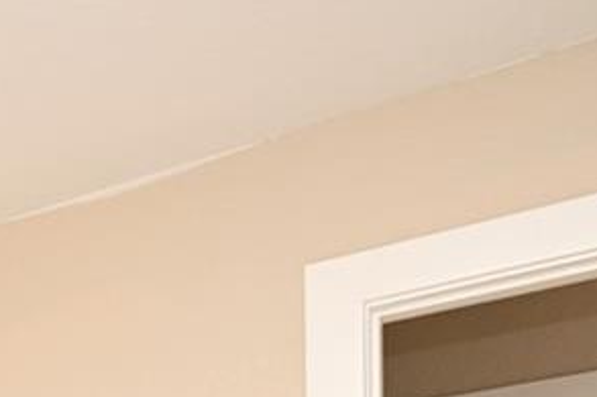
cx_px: -530
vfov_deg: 14.1
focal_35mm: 82
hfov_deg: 18.4
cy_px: 788
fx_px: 1359
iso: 360
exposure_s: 1/60
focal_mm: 15
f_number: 4
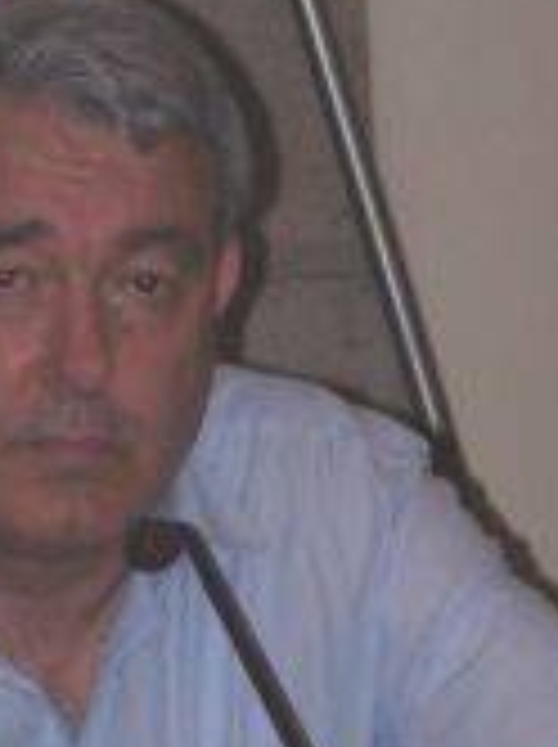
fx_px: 16506
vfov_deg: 2.6
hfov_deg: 1.9
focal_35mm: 766
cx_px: 184
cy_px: 405
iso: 140
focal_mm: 52.6
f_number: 3.6
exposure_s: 1/250
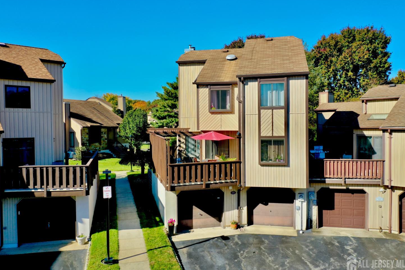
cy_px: 136
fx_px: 326
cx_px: 206
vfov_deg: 45.0
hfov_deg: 63.6
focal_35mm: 29
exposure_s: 1/500
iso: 100
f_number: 4.5
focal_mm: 10.26
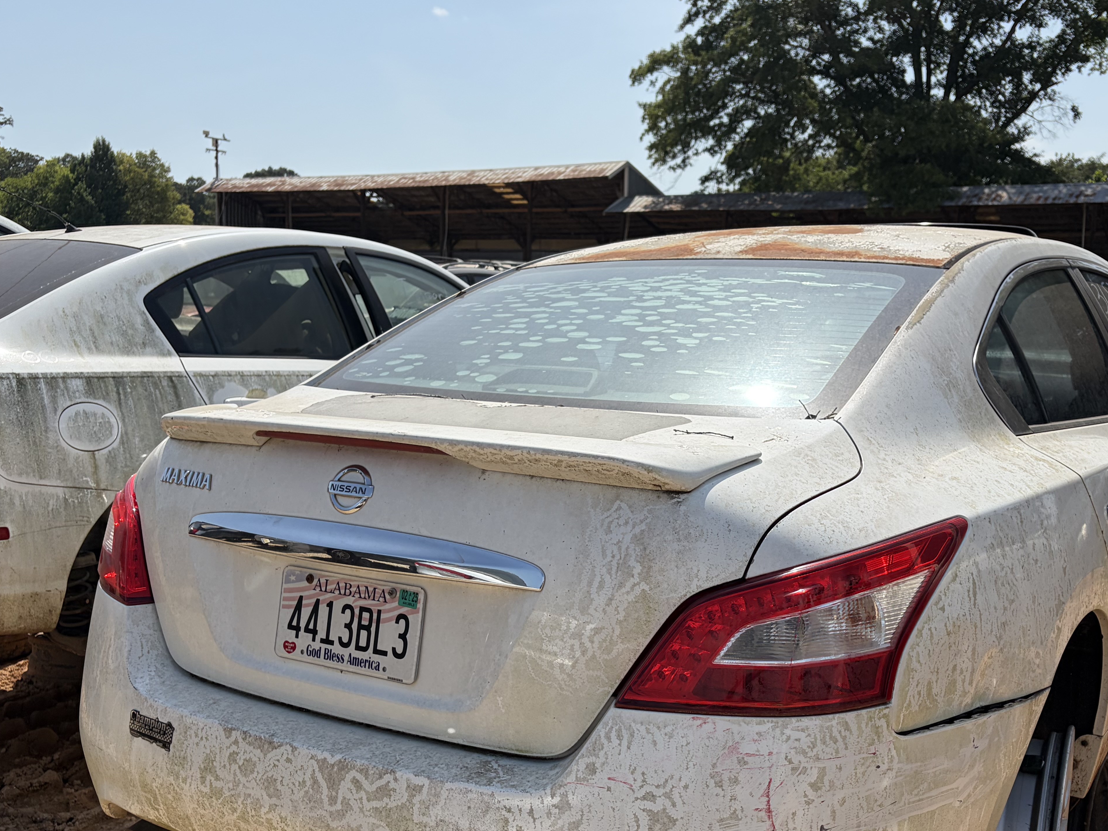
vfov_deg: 36.5
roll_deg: -1.0
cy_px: 547
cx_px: 600
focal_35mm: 39
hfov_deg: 47.8
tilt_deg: -10.5
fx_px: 1248
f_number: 1.6
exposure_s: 1/5348
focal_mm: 5.96
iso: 50
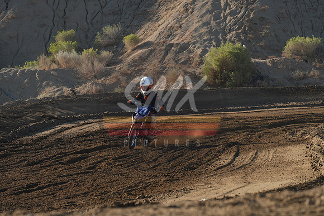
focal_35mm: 185
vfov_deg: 7.4
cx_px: 162
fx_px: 1665
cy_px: 108
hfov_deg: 11.1
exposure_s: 1/250
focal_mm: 185
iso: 250
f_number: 11
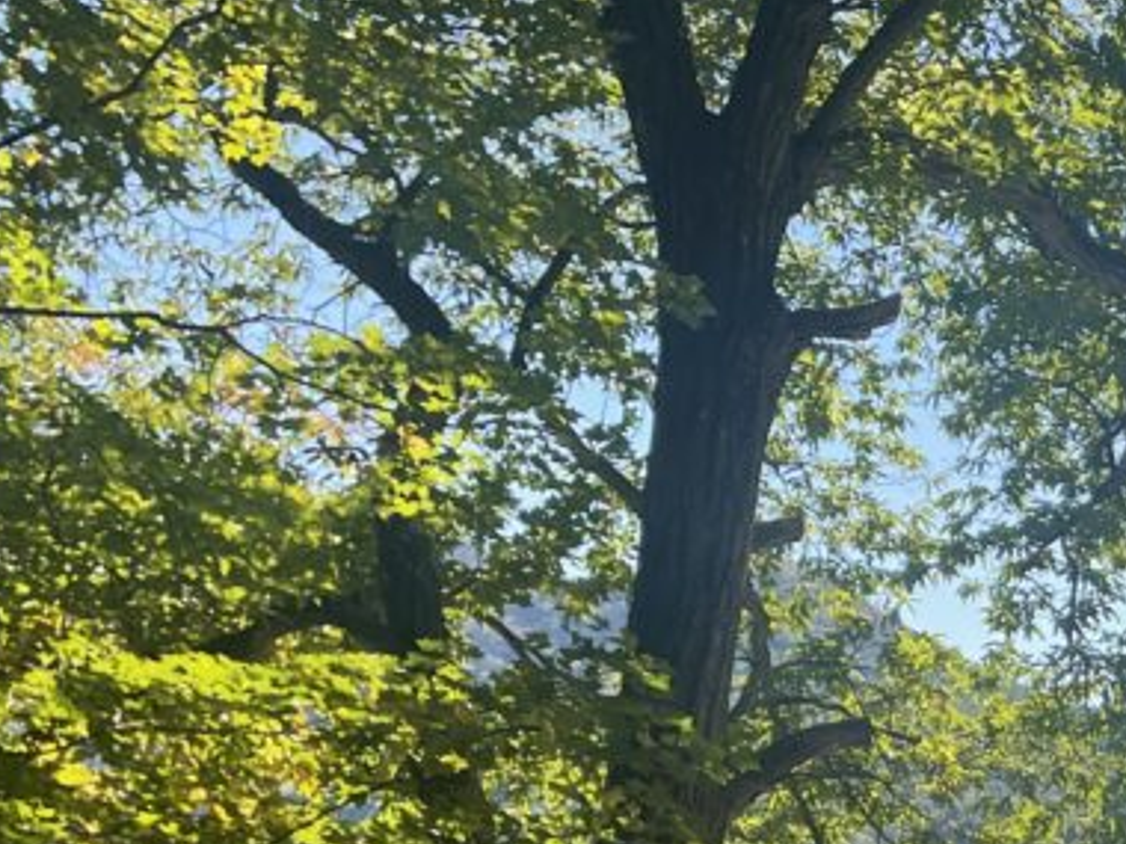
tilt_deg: -2.6
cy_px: 965
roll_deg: -0.2
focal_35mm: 82
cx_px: 1502
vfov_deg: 17.3
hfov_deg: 21.4
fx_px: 2667
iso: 32
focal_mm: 4.2
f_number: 1.6
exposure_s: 1/1289
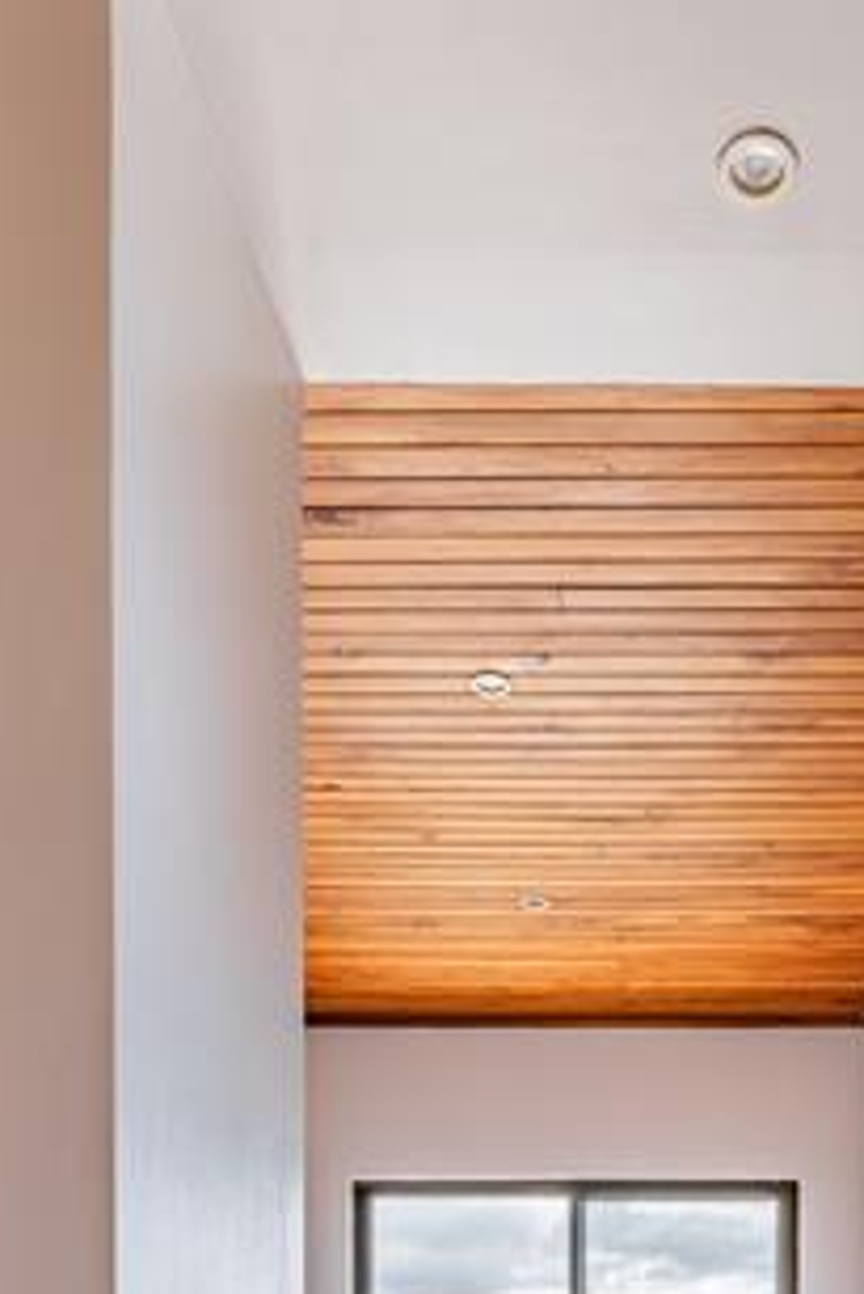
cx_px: 679
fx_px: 1258
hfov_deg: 36.7
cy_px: 1315
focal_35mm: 35
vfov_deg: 45.3
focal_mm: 14
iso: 100
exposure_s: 1/40
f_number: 8
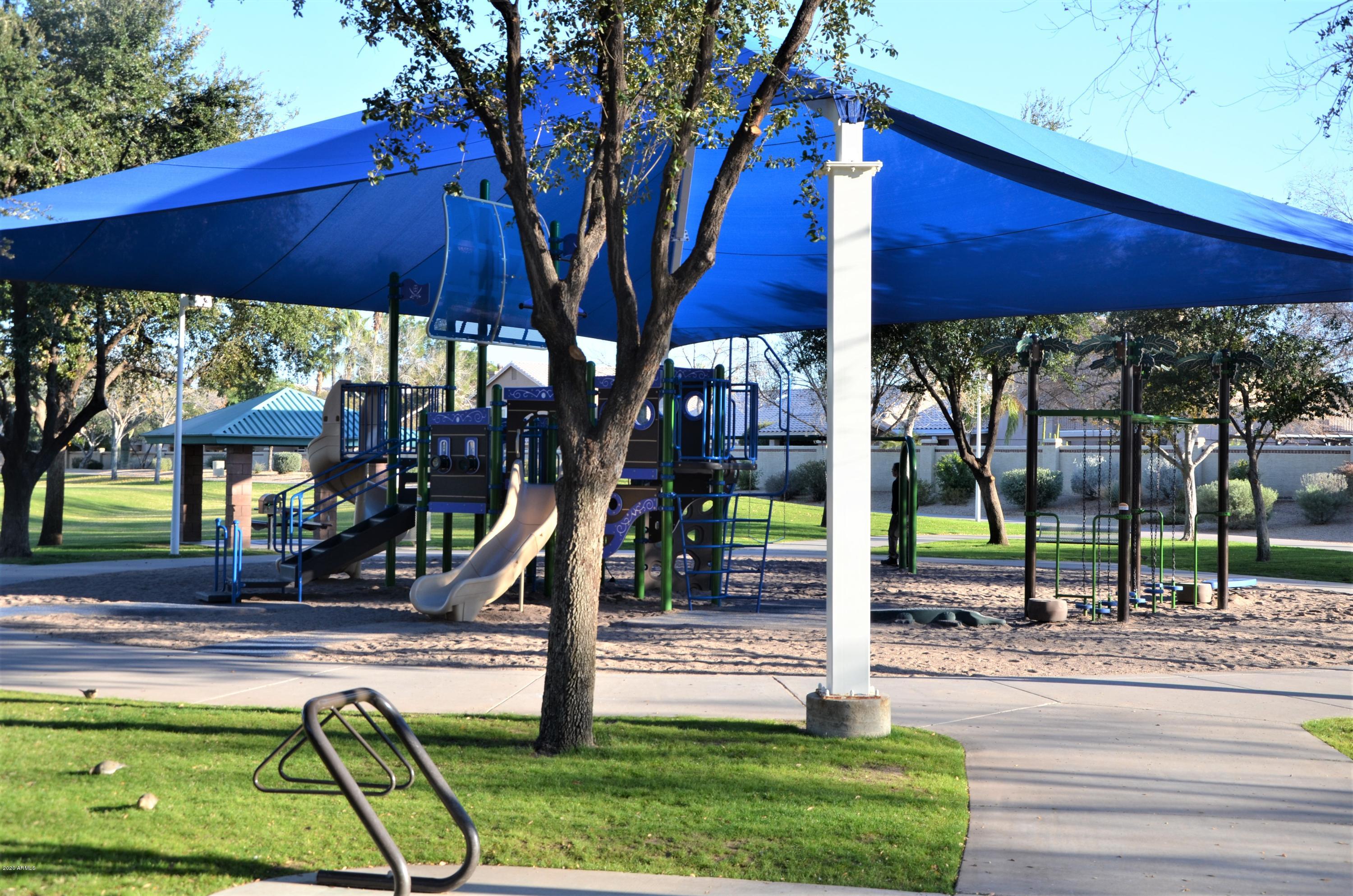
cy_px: 448
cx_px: 676
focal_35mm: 48
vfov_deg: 28.0
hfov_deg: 41.2
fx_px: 1800
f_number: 7.1
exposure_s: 1/200
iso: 200
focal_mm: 32
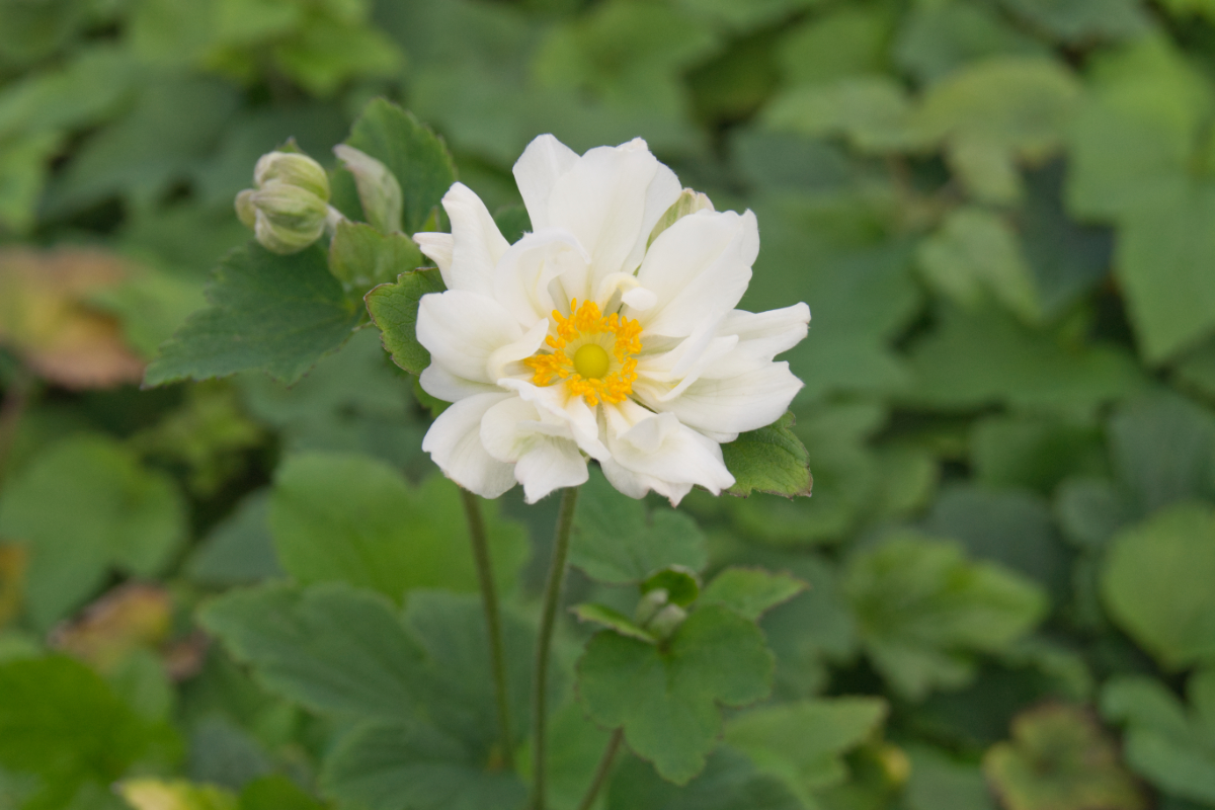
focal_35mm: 82
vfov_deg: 16.6
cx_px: 608
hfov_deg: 24.6
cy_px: 405
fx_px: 2784
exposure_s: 1/500
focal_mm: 55
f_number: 10
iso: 640
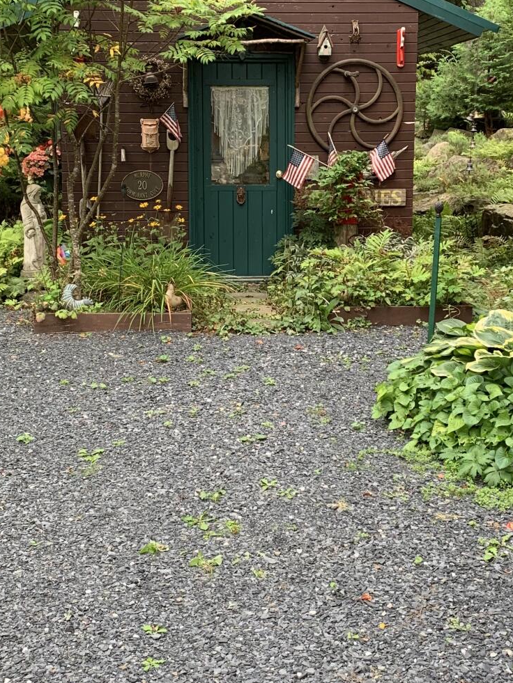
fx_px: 1047
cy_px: 260
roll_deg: +0.1
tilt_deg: -4.5
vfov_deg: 36.0
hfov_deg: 27.5
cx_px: 280
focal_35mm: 53
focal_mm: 4.25
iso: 80
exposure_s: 1/121
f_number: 1.8
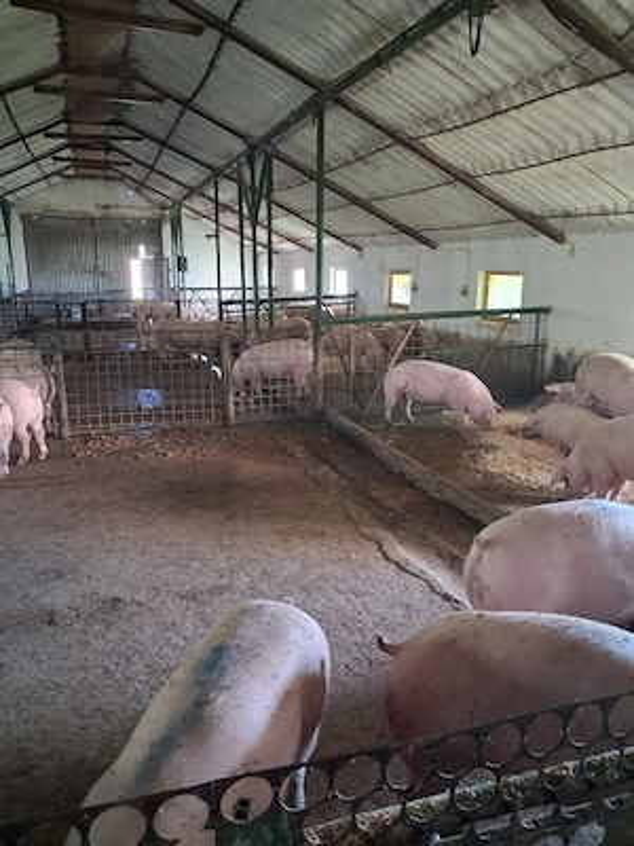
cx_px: 317
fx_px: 659
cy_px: 423
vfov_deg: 65.3
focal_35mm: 27
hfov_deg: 51.4
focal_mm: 4
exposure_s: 1/24
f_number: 1.8
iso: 640
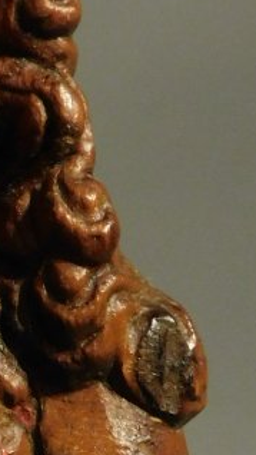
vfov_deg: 14.8
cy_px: 378
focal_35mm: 144
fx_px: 1737
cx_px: -246
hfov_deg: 8.1
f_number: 3.8
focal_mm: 6.3
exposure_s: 1/30
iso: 320
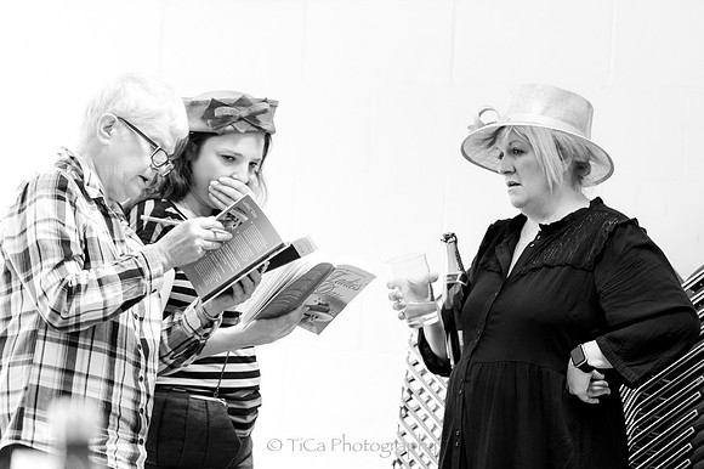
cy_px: 185
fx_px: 3362
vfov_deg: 8.0
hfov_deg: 11.9
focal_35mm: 172
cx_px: 449
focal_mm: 135
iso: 1000
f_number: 2.8
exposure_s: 1/60
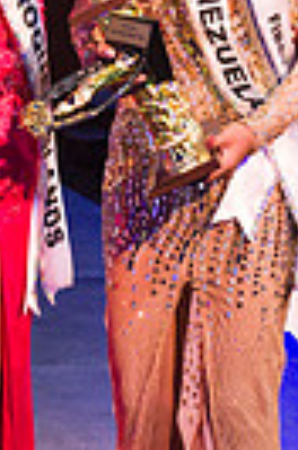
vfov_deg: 12.6
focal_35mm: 163
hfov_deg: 8.4
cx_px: 217
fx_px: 2034
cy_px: 118
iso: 4000
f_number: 5
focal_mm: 48
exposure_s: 1/160
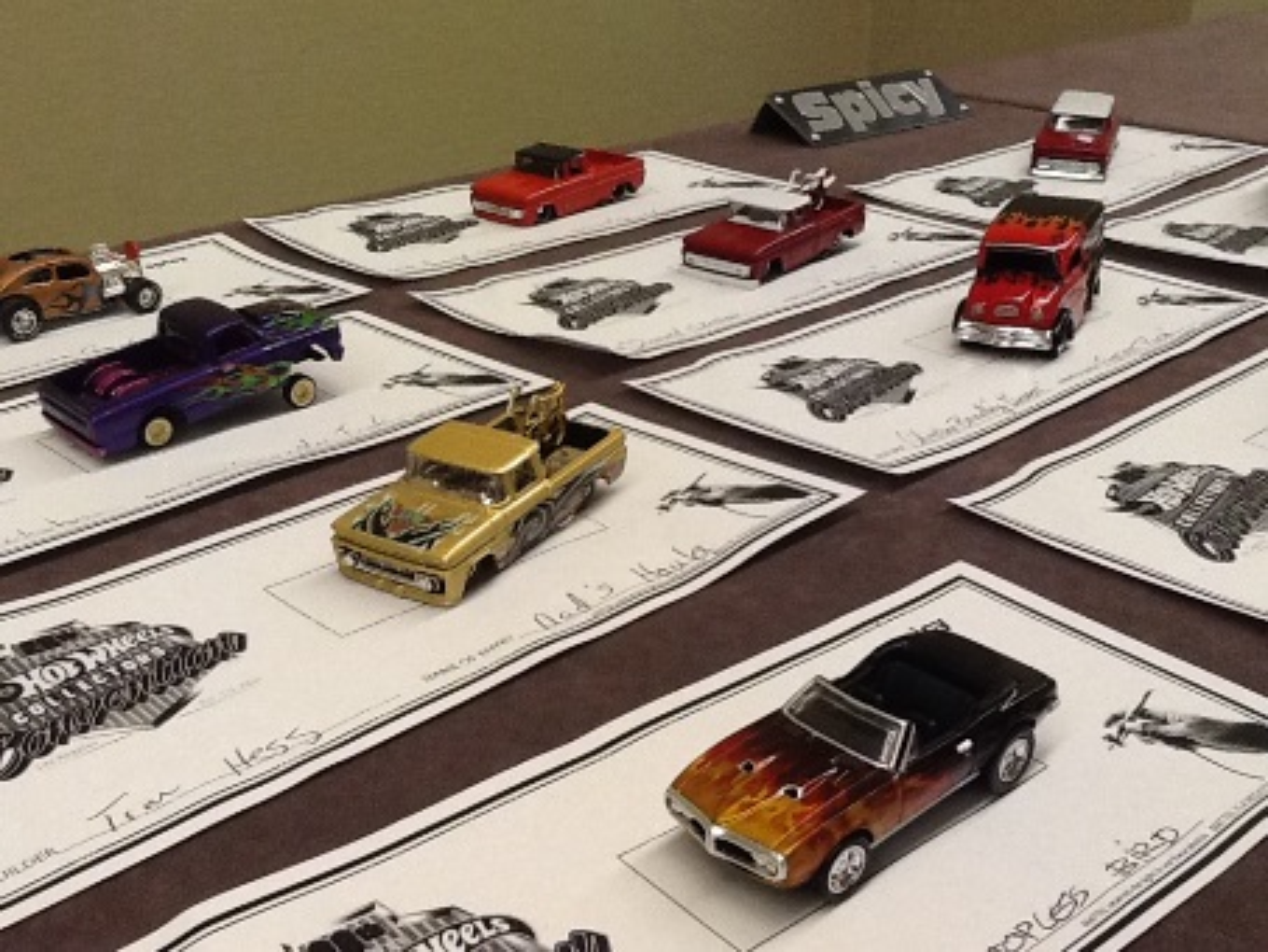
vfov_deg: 32.9
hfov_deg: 42.9
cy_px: 476
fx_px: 1612
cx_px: 634
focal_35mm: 44
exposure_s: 1/30
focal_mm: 2.03
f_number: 2.4
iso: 100
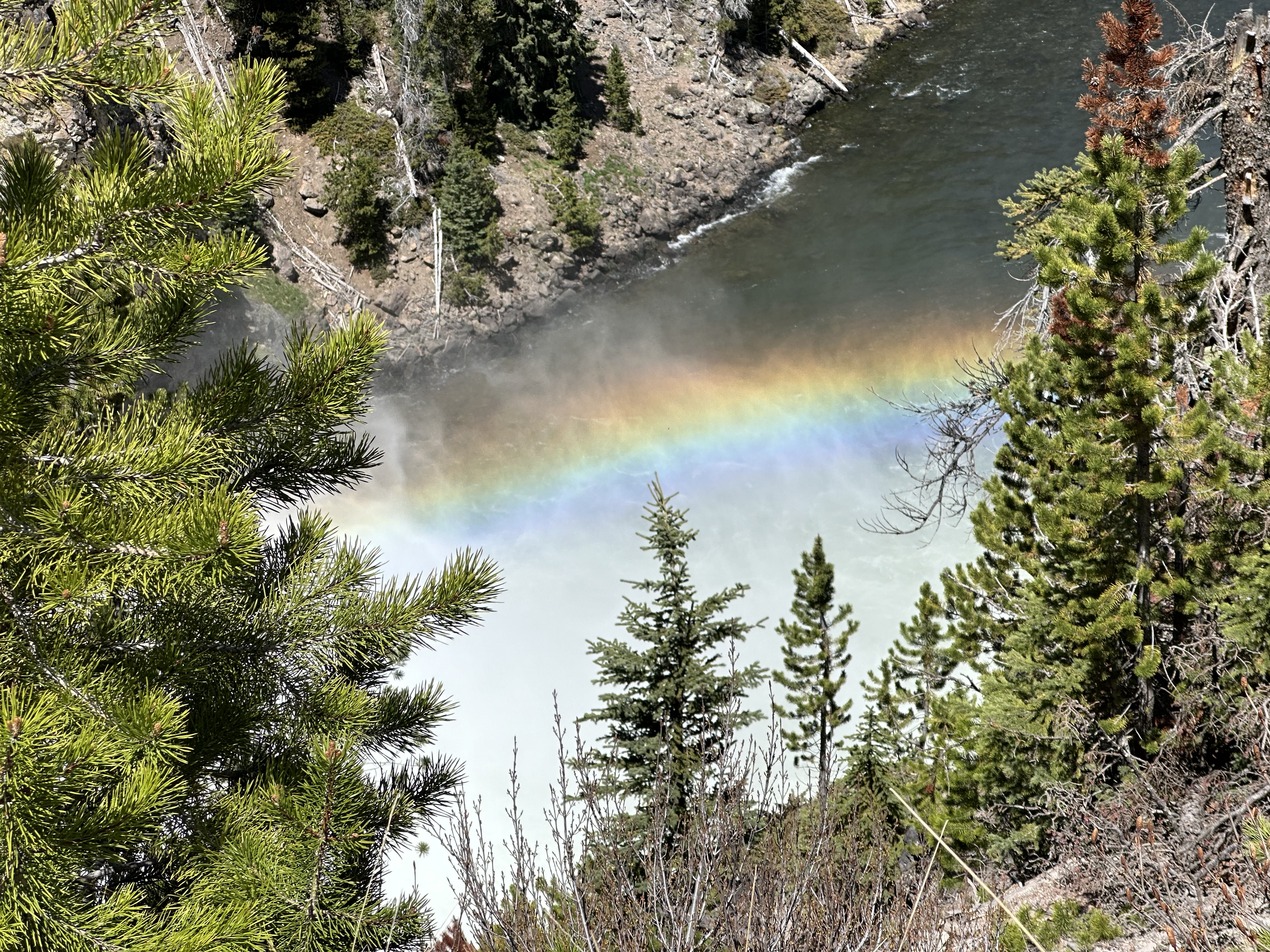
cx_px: 635
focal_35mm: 77
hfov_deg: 25.3
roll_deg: +4.1
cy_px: 476
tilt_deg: -27.7
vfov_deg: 19.1
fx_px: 2825
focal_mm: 9
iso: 32
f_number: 2.8
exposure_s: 1/1064
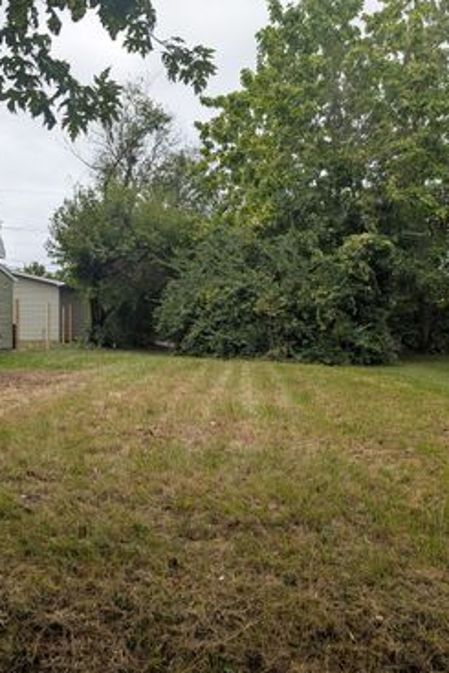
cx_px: 183
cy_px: 341
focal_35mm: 34
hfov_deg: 38.8
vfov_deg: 55.8
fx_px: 635
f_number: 1.68
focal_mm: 6.9
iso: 22
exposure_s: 1/728
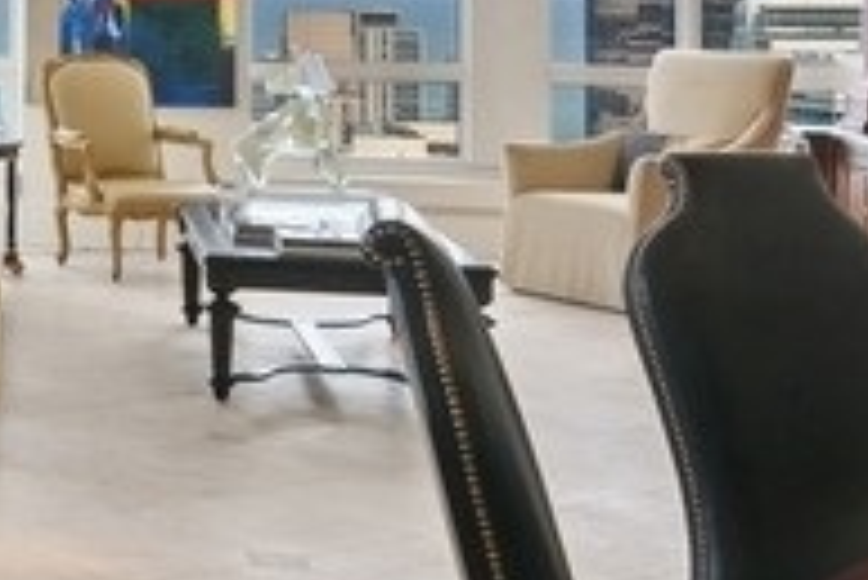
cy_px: -36
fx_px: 2027
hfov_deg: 19.8
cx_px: -546
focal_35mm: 84
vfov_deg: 15.9
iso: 320
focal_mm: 18
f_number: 8
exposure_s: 1/25
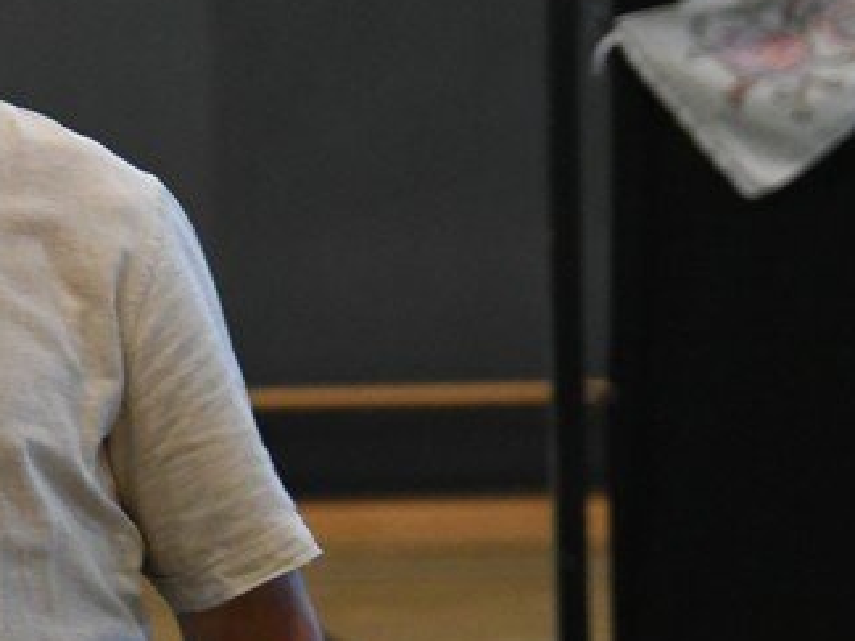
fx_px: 9238
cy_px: 108
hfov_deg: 5.3
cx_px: -208
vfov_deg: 4.0
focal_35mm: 374
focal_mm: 100
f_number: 5
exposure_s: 1/200
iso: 4000
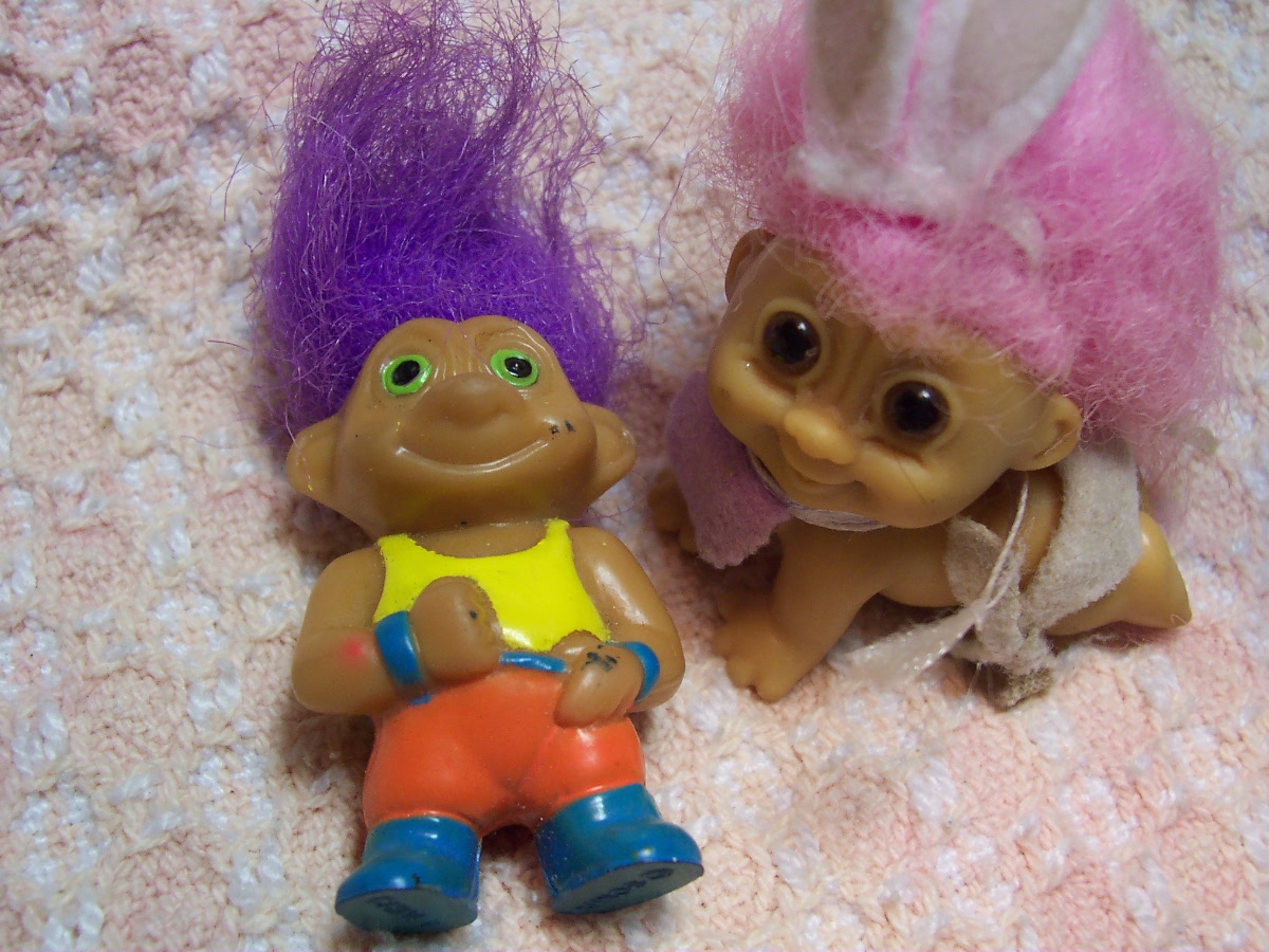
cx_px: 634
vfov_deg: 38.7
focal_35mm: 37
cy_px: 476
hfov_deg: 50.1
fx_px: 1356
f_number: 2.8
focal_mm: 5.6
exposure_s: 1/45
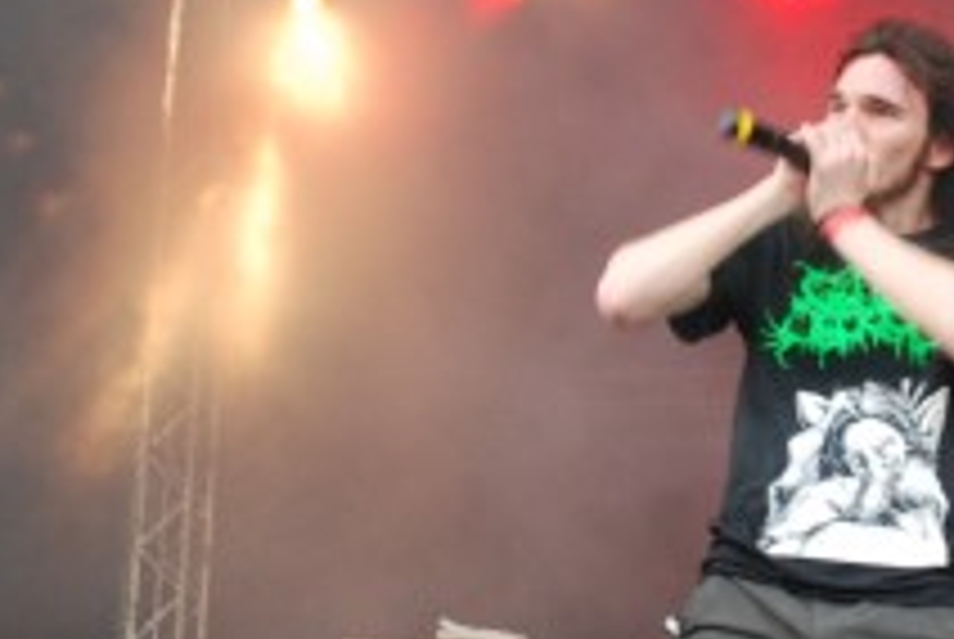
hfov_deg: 17.8
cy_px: 423
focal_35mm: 113
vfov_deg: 12.1
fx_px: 2999
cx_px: 846
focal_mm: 20
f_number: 8
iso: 400
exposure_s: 1/30
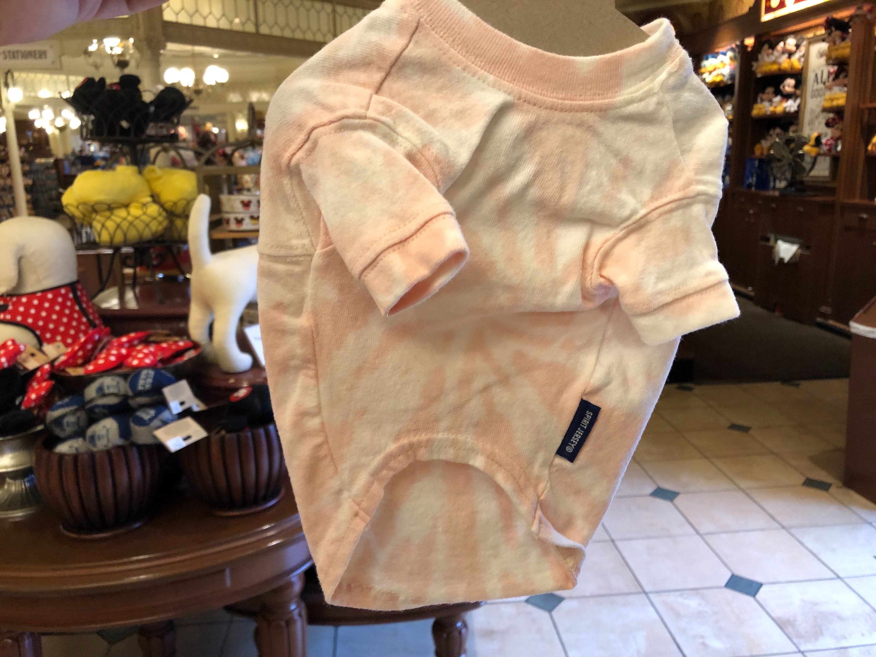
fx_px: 709
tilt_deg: -13.4
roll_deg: -0.1
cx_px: 438
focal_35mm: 28
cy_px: 328
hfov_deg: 63.4
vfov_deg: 49.7
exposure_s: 1/15
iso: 50
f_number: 1.8
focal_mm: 3.99
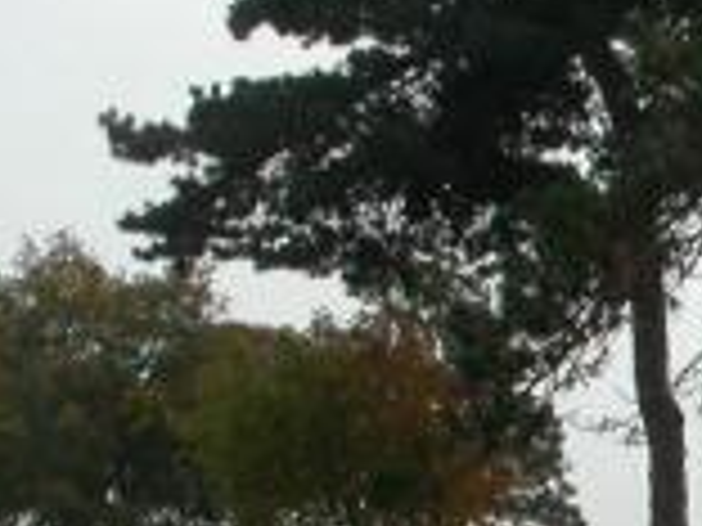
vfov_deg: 8.8
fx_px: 3407
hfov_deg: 11.4
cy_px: 447
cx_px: 938
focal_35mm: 168
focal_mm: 9.5
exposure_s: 1/301
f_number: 7.1
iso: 100
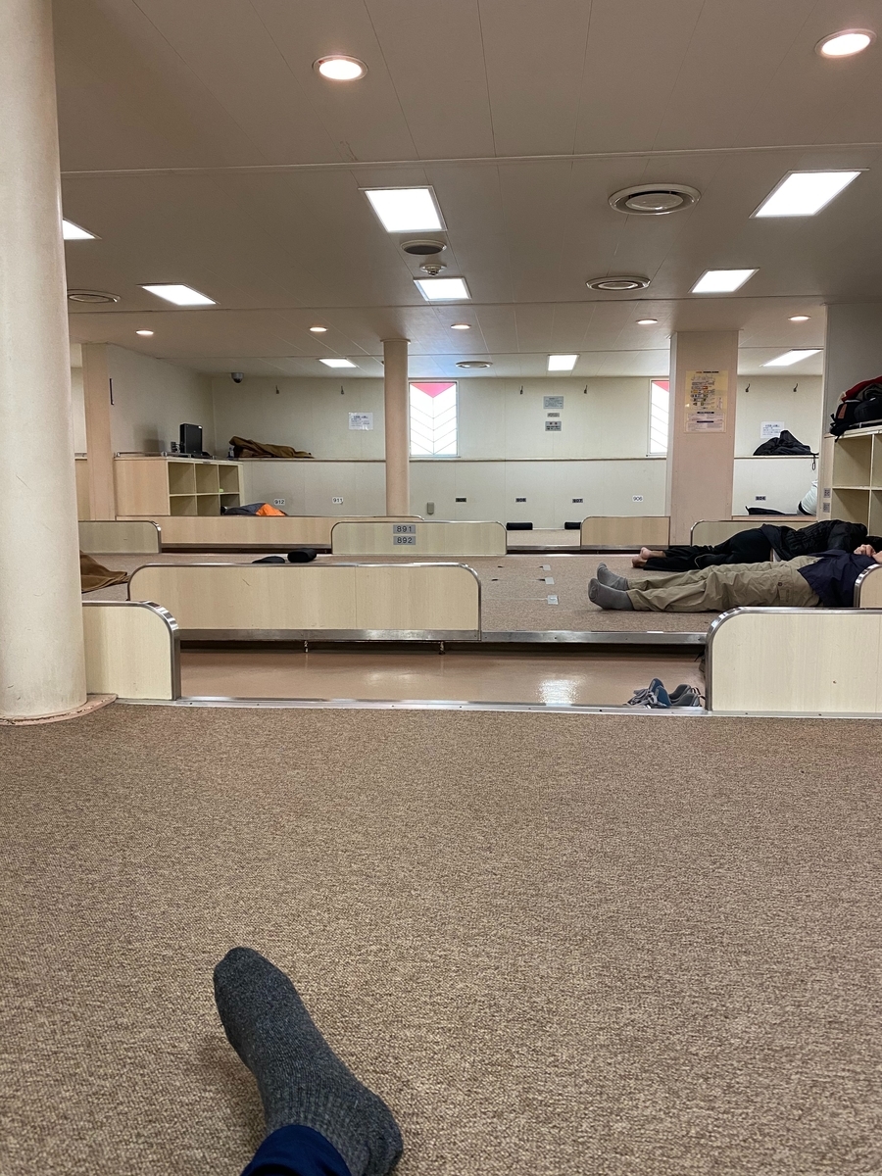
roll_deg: +0.6
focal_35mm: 26
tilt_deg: -4.9
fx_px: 883
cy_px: 588
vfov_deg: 67.3
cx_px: 441
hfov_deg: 53.1
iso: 160
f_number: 1.8
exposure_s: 1/60
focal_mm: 4.25
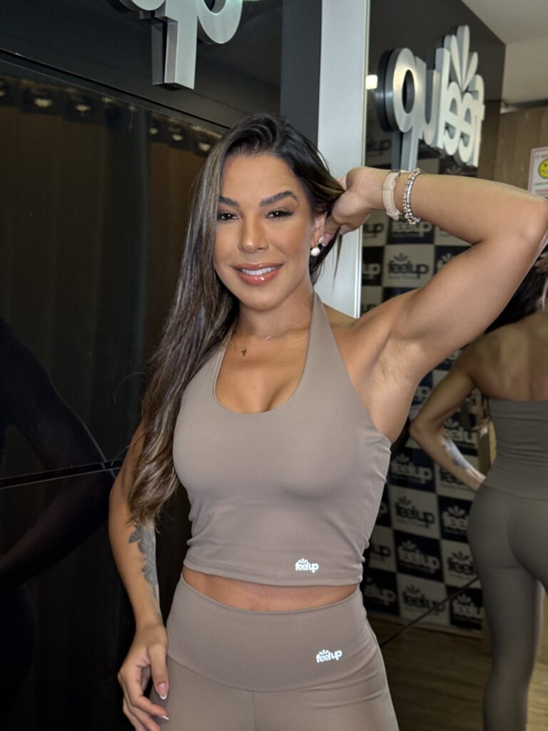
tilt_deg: -3.4
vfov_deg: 39.7
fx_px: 1013
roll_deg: -0.8
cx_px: 274
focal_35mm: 48
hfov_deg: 30.3
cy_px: 366
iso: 80
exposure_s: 1/60
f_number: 1.78
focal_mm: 6.76
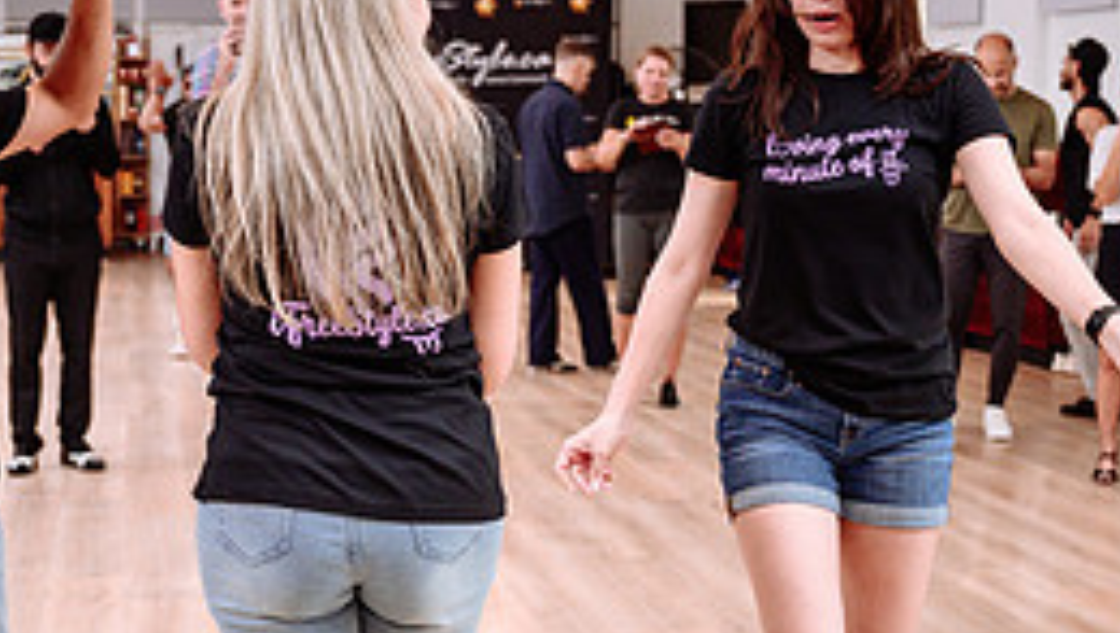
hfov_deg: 30.1
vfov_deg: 17.3
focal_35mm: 70
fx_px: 2081
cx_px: 482
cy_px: 407
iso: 1000
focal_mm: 30
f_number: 2.8
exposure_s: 1/250
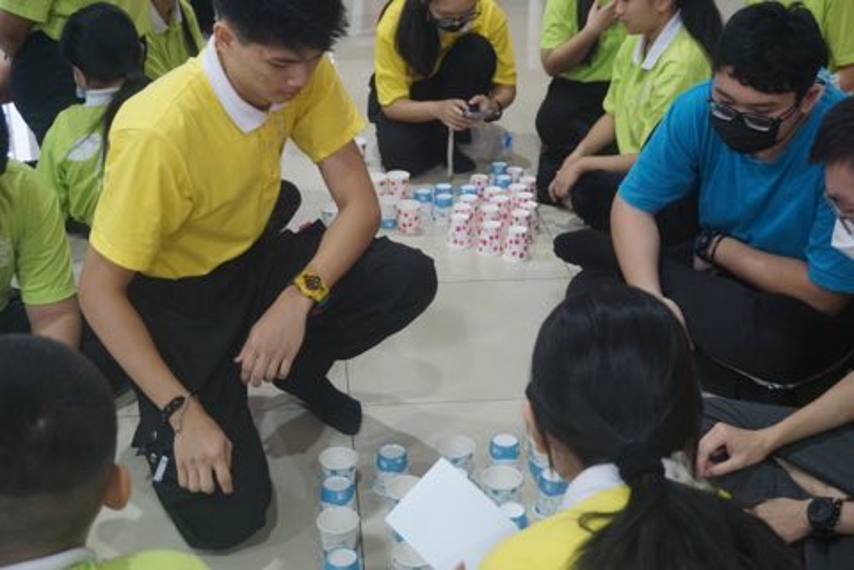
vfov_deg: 28.1
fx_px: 1139
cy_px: 285
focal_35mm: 48
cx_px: 427
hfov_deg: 41.1
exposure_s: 1/160
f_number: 5
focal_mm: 32
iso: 2000
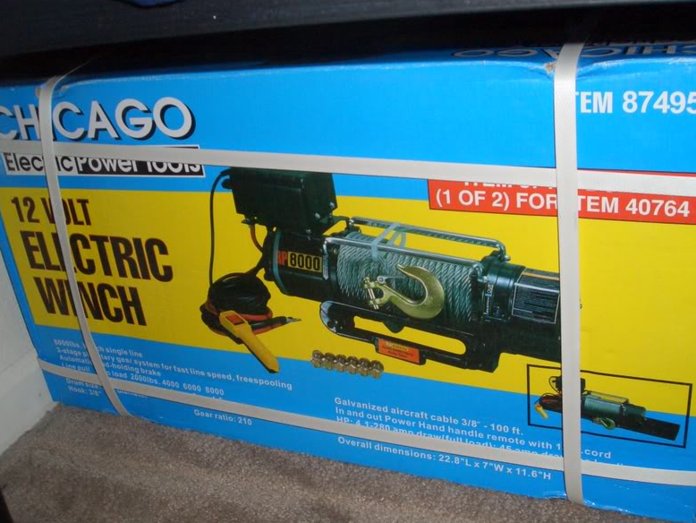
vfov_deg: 38.7
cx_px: 342
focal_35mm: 37
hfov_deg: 50.1
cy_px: 264
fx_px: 744
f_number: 4
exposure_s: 1/40
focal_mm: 4.8
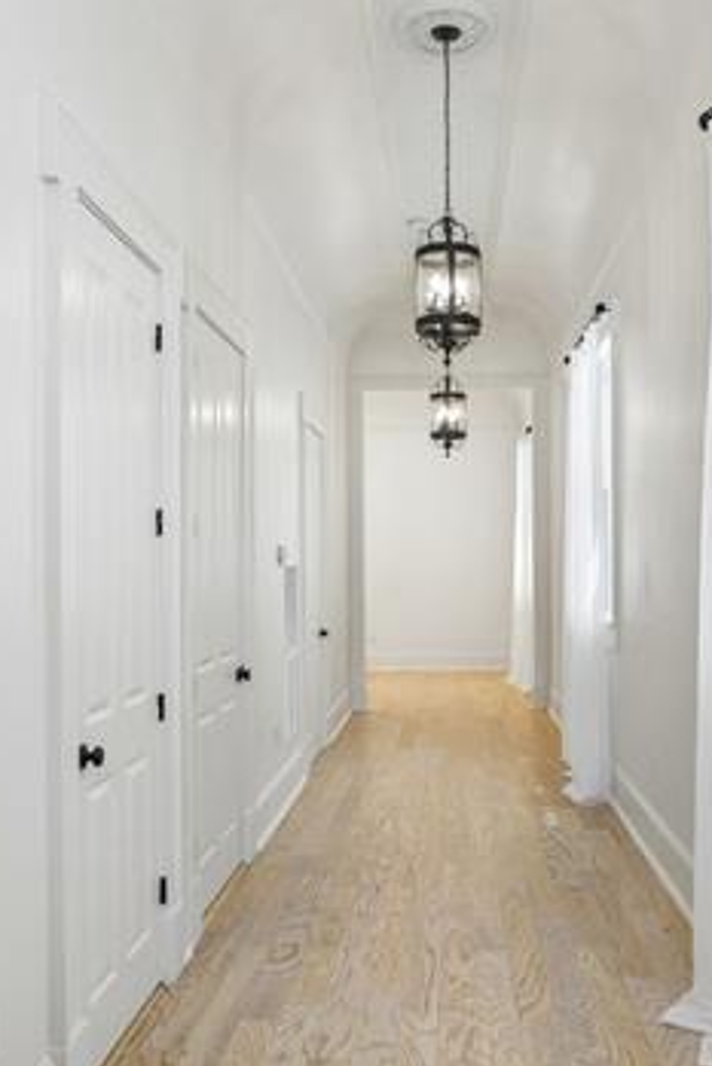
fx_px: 978
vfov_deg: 57.2
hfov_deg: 39.7
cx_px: 449
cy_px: 553
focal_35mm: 33
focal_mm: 18
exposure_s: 1/8
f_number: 11
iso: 400
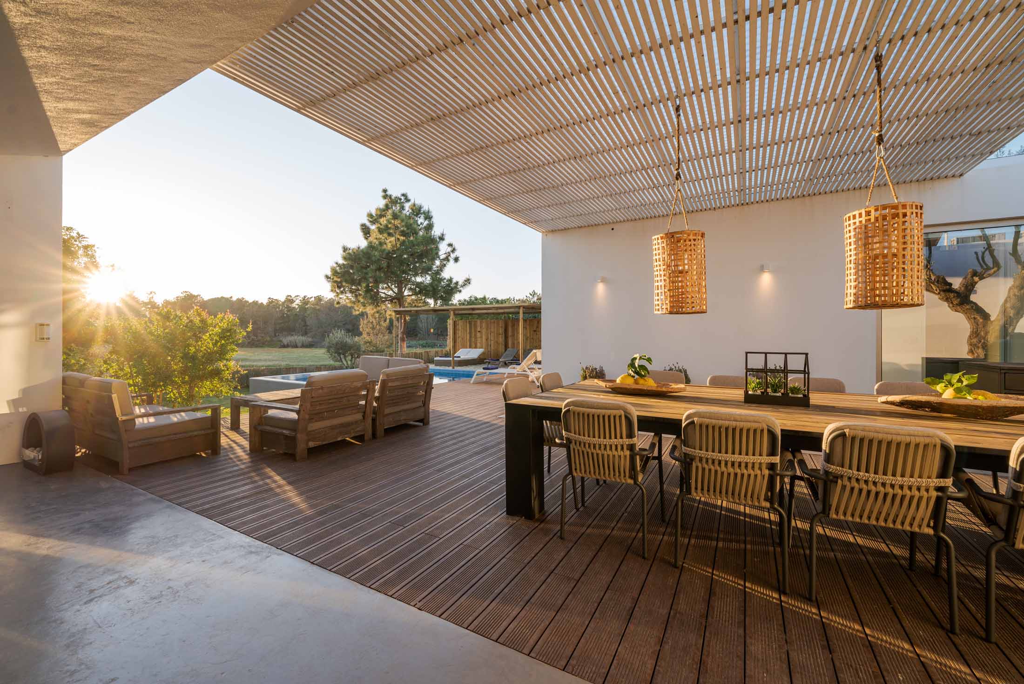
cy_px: 342
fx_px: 398
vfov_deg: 81.2
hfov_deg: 104.2
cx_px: 512
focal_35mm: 14
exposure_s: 1/30
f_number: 8
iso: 100
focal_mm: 14
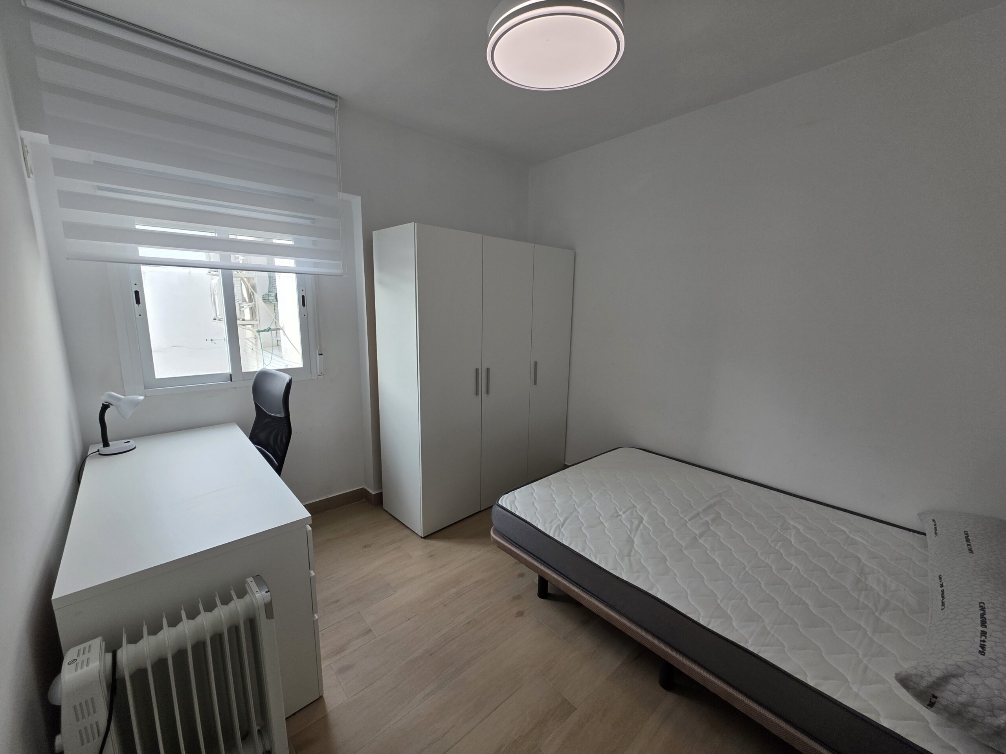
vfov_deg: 89.9
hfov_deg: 106.2
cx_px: 503
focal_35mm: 13
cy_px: 377
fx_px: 378
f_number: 1.9
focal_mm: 2.2
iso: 50
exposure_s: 1/100
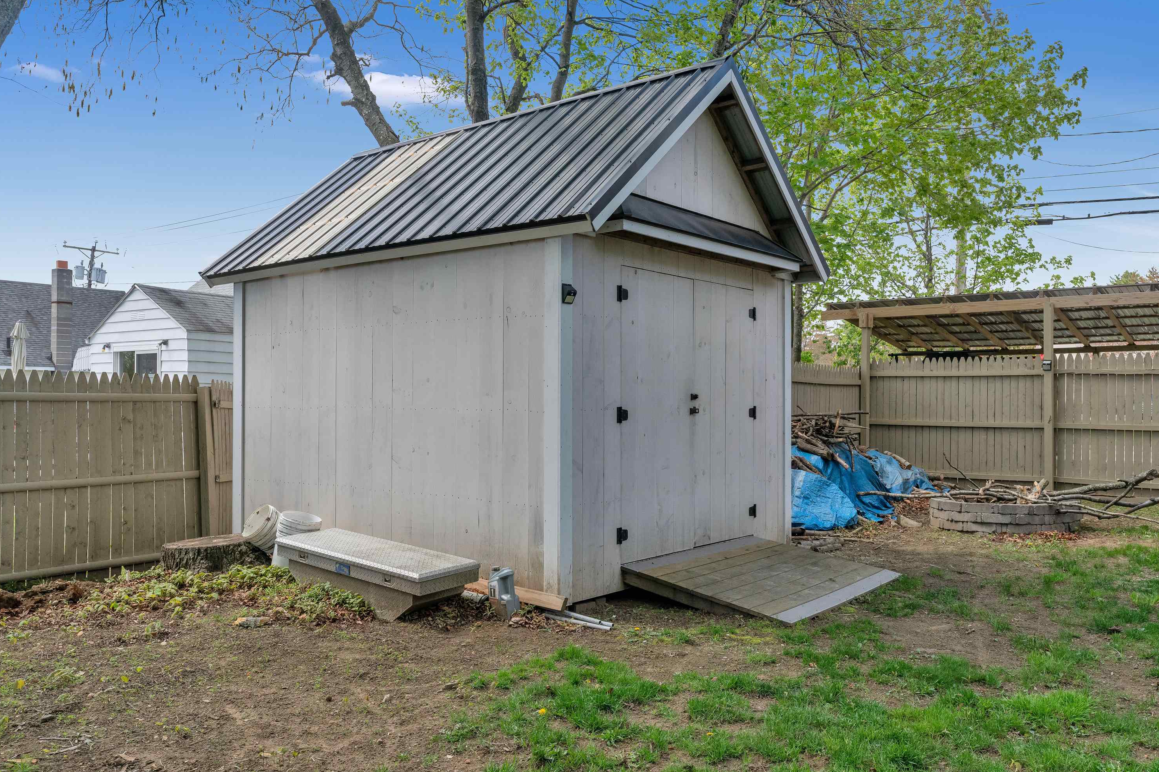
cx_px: 589
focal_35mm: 29
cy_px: 389
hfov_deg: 63.7
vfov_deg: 45.0
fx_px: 934
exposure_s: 1/750
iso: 800
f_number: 8
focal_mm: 28
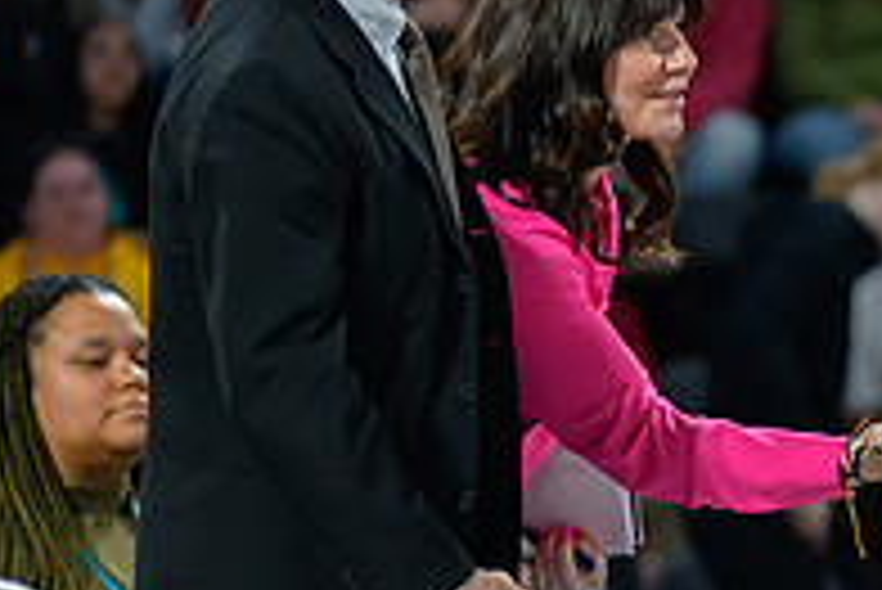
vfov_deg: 3.0
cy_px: 566
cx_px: 1380
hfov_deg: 4.4
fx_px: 11425
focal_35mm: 466
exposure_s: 1/800
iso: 4000
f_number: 2.8
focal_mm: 125
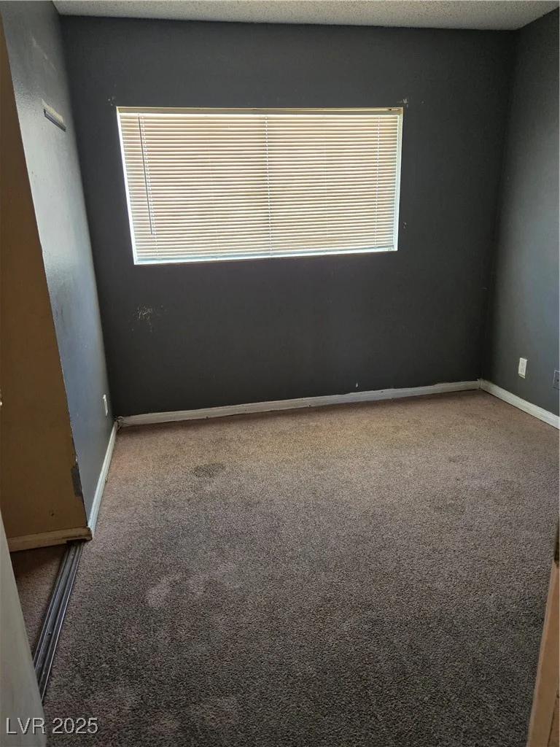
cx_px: 280
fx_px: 496
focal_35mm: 23
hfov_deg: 58.9
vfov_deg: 73.9
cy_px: 374
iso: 400
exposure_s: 1/120
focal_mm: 5.4
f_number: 1.8
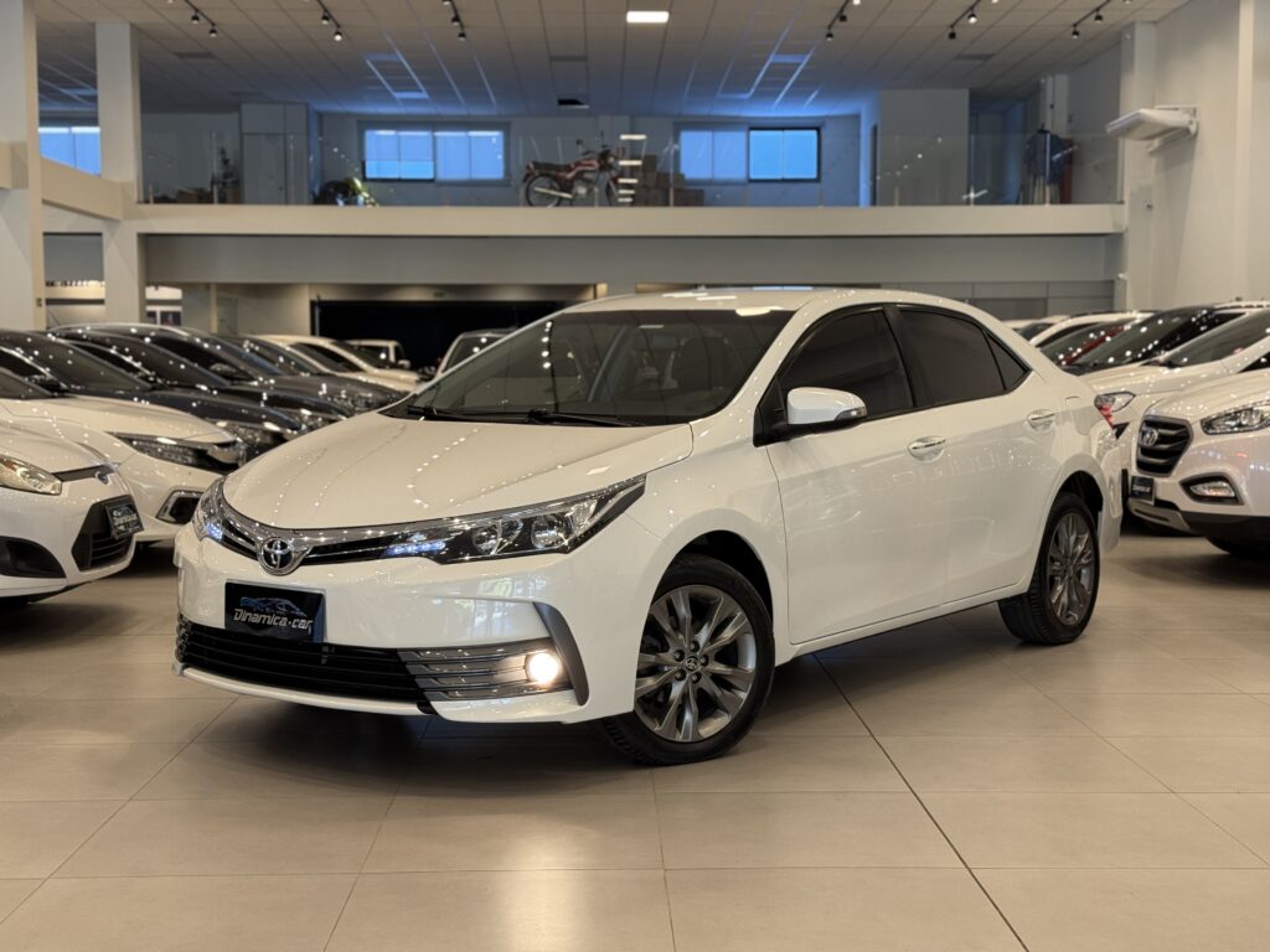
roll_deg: +0.3
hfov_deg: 39.7
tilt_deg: -3.3
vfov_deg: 30.3
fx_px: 1761
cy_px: 476
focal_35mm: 48
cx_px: 635
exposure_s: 1/60
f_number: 1.78
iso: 80
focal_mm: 6.76
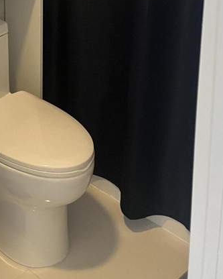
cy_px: -50
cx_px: 29
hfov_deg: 23.0
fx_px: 536
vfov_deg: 26.2
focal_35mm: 65
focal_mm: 5.1
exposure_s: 1/60
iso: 320
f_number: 1.6
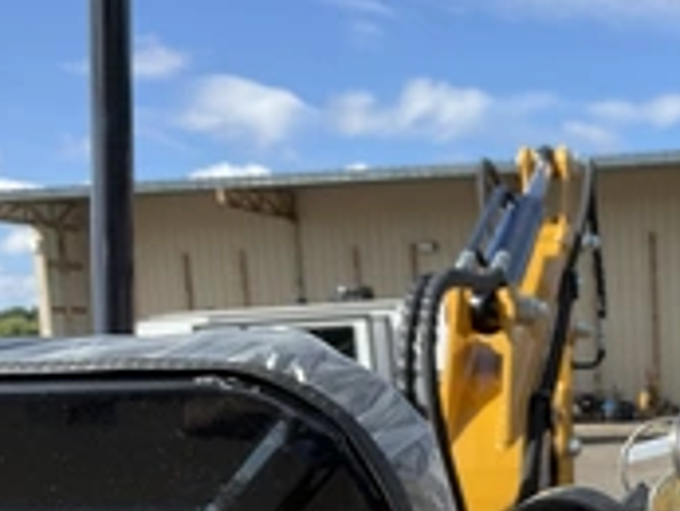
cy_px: 550
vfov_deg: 21.0
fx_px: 1317
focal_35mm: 67
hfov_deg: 27.3
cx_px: 684
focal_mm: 3
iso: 25
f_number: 1.8
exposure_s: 1/1342
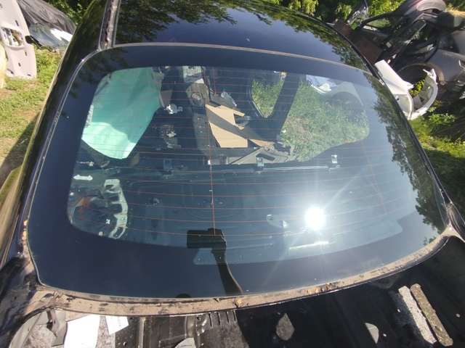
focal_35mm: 15
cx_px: 232
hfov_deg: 98.2
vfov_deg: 81.7
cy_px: 174
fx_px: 201
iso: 50
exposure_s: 1/1012
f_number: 2.2
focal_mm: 1.65
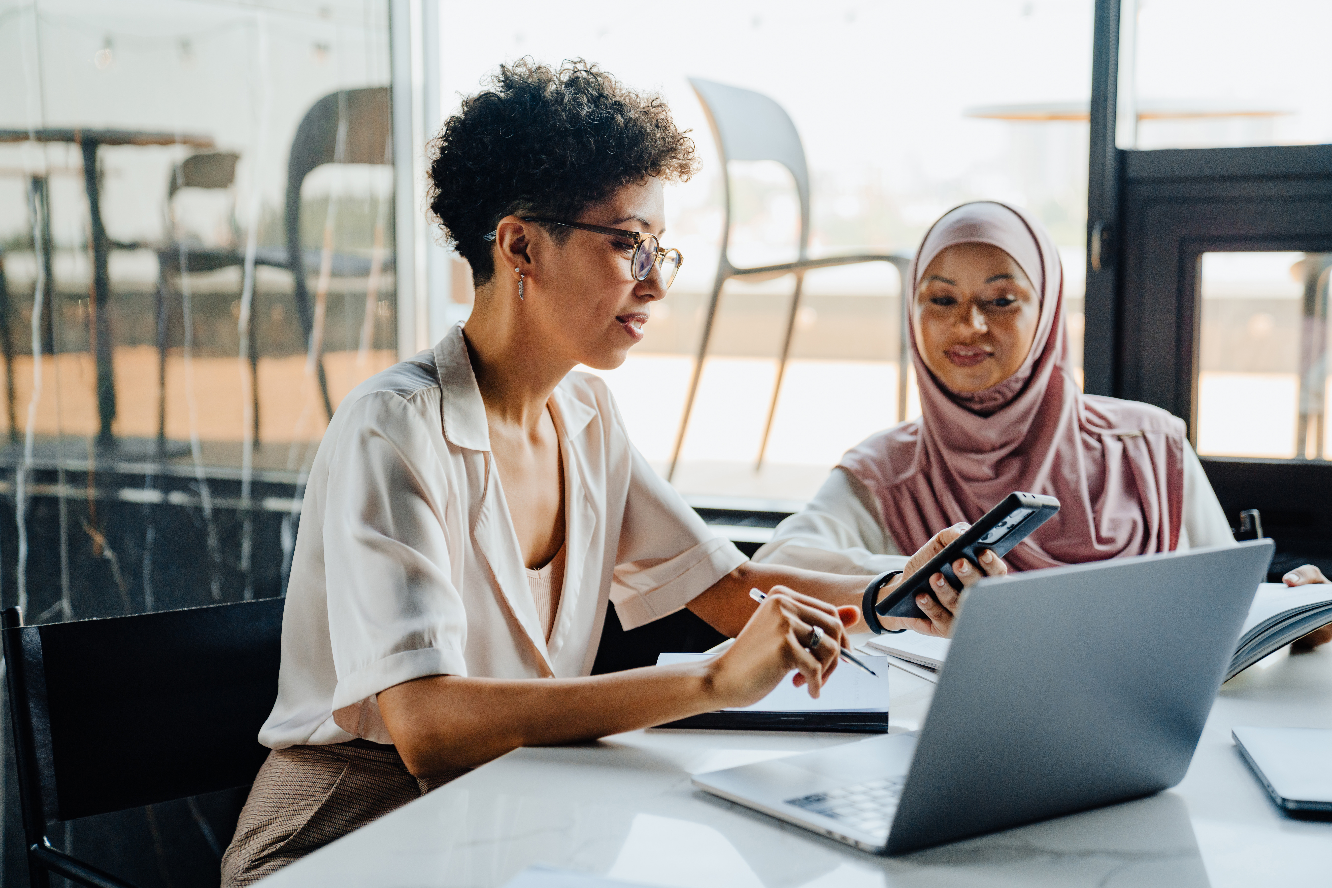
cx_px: 666
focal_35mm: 57
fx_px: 2109
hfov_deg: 35.0
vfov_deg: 23.8
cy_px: 444
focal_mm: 57
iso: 500
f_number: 2.8
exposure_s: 1/400
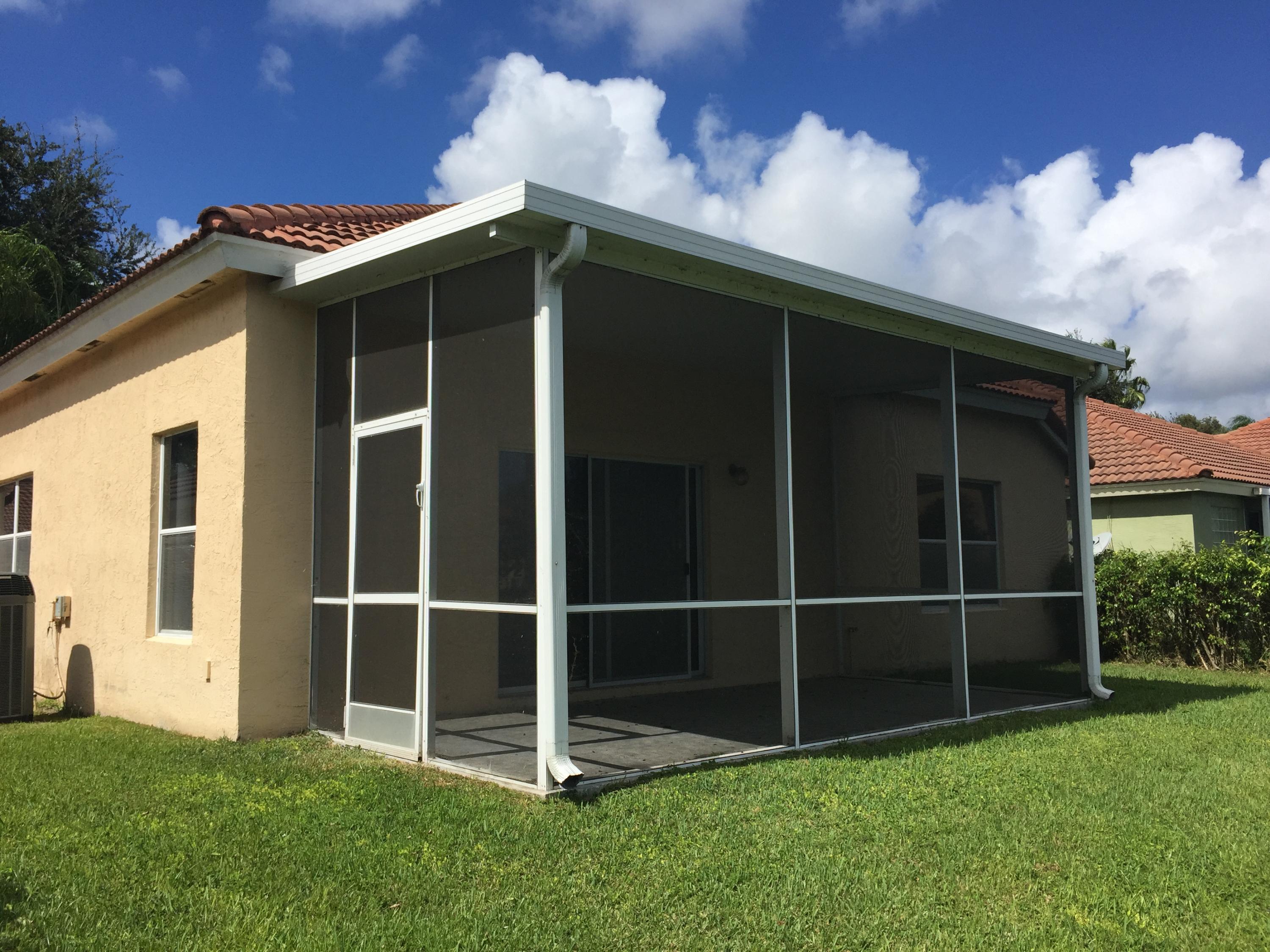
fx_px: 1064
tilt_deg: +5.4
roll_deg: -0.2
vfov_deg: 48.2
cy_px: 476
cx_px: 635
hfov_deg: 61.7
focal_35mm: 29
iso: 32
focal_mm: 4.15
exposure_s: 1/3300
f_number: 2.2
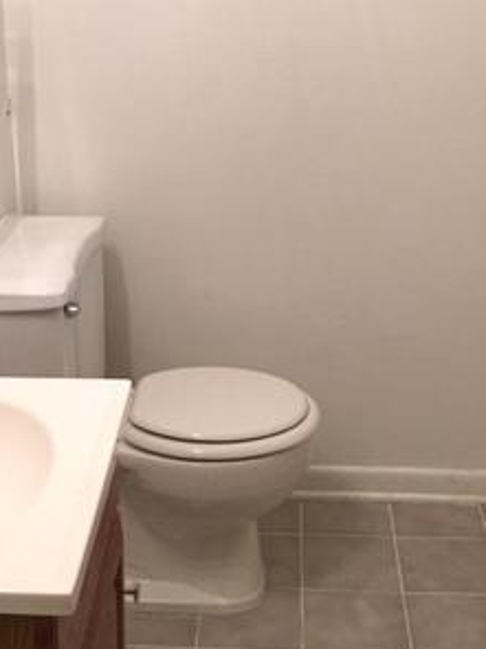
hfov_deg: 23.2
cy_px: 134
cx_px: 169
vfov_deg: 30.0
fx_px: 1180
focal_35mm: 63
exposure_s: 1/15
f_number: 2.2
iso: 40
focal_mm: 4.15
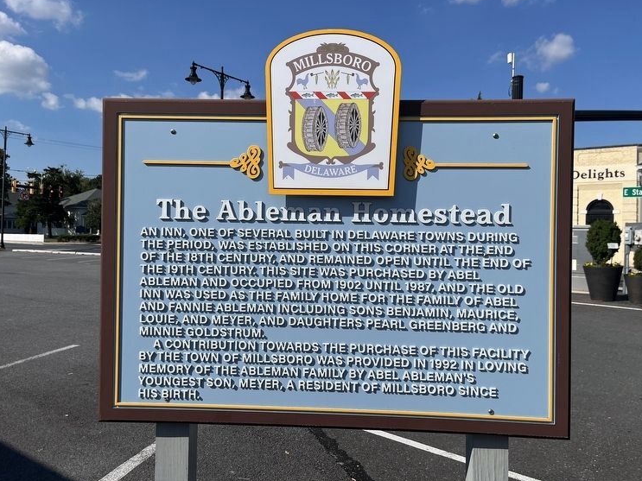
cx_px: 315
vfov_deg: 49.7
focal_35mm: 28
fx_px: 519
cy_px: 225
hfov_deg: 63.4
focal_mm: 5.1
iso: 50
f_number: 1.6
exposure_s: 1/5848
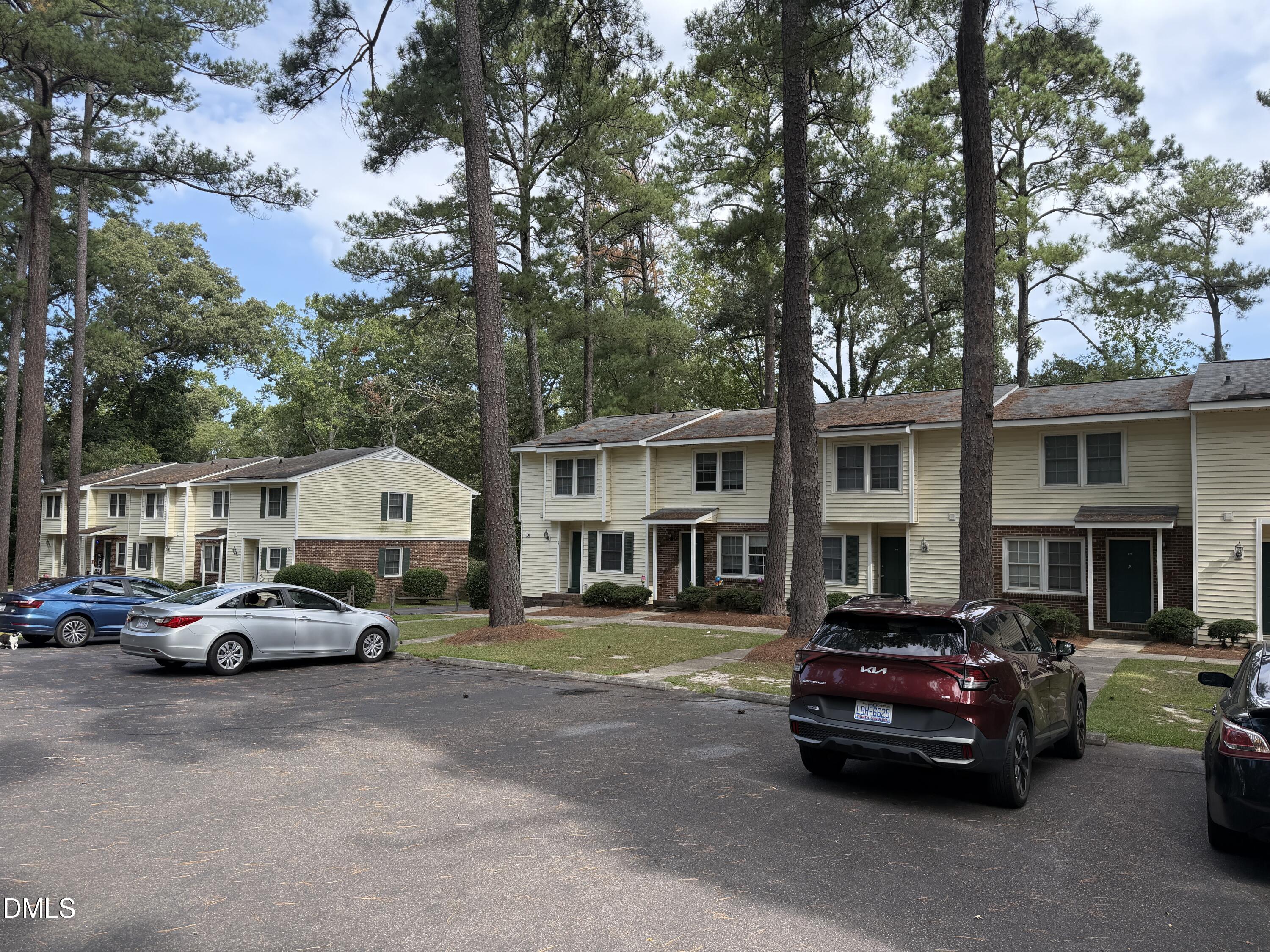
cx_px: 635
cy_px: 476
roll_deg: -0.9
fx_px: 881
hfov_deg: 71.6
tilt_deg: +3.2
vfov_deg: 56.8
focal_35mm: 24
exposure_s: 1/1464
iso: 100
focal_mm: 6.76
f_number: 1.78
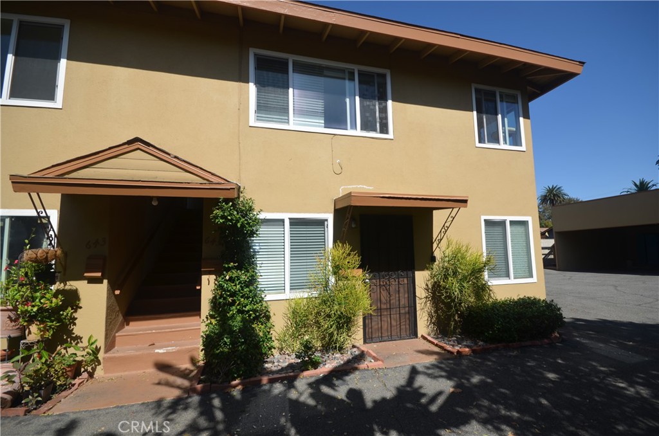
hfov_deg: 100.5
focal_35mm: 15
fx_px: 274
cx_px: 330
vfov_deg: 77.1
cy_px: 218
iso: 100
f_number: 8
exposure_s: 1/250
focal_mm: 10
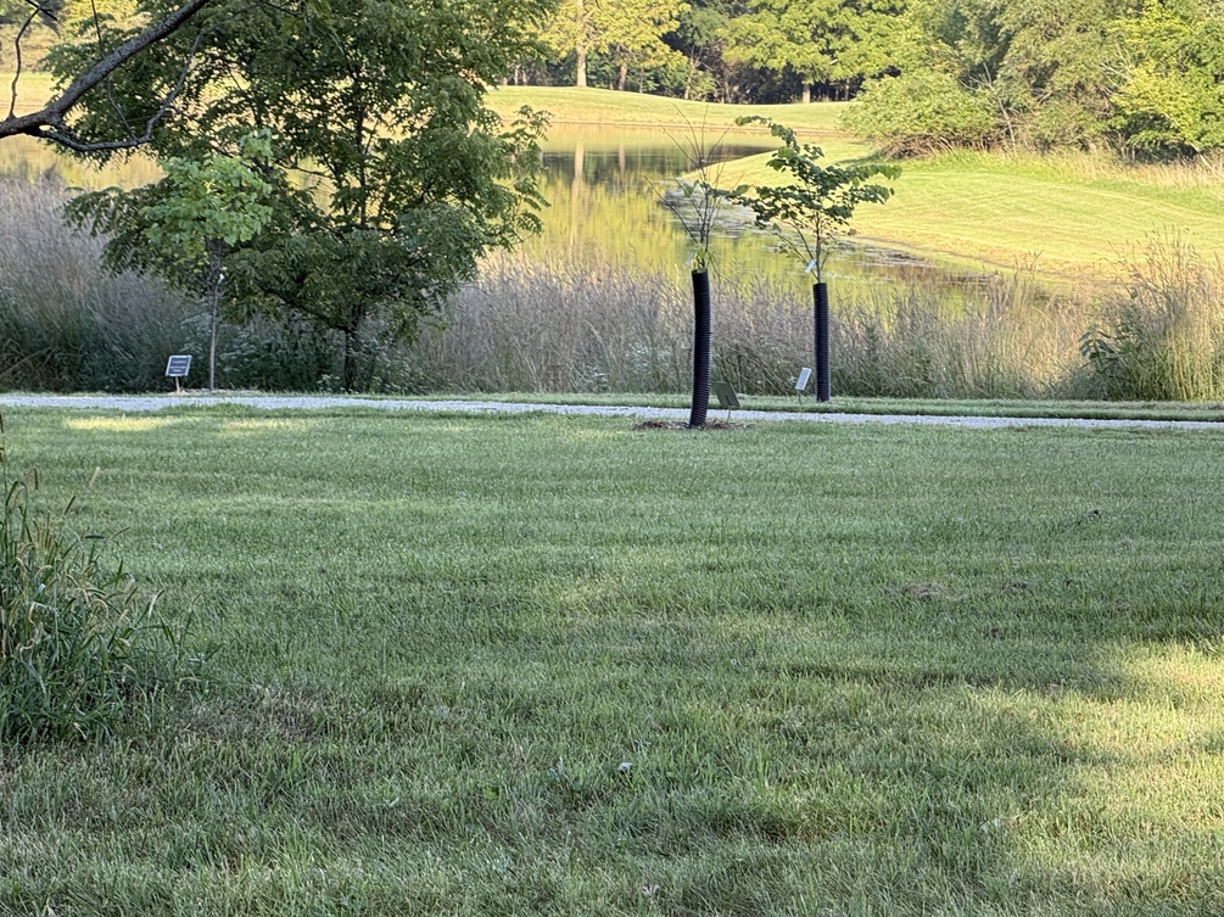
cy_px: 340
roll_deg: -1.7
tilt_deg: -3.7
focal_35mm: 172
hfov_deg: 11.5
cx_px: 859
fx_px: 6080
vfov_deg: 8.6
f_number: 2.8
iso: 80
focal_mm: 15.66
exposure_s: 1/99
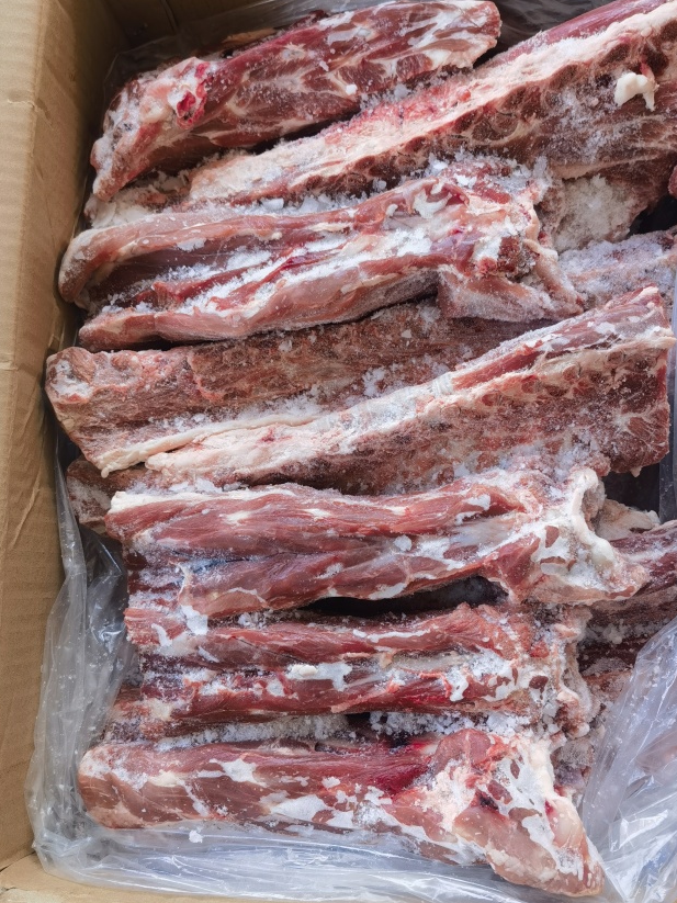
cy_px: 471
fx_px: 913
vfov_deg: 52.6
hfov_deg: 40.6
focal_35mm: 35
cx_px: 385
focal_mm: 6.67
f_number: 1.9
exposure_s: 1/120
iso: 64
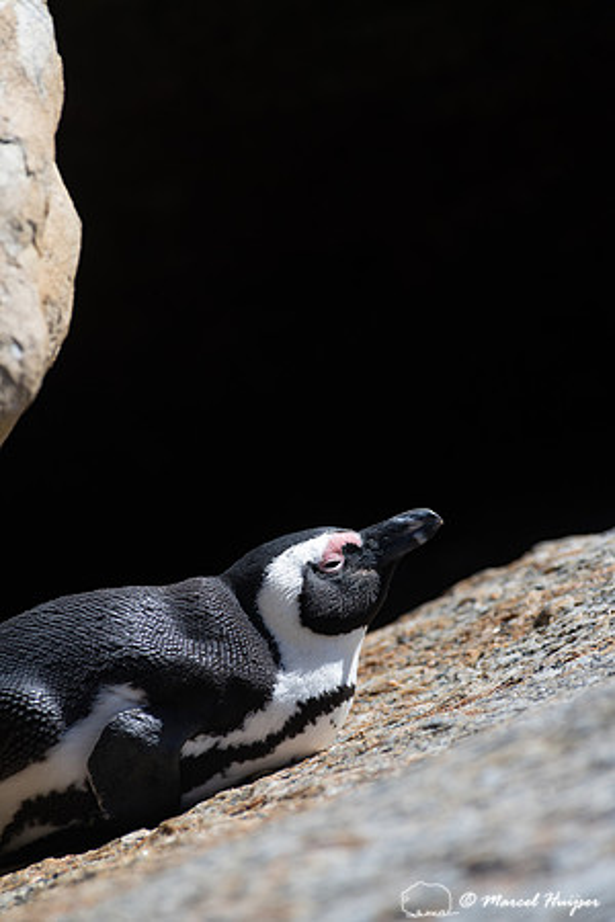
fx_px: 15374
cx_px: 308
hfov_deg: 2.3
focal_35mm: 600
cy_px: 461
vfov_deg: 3.4
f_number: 9
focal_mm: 600
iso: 400
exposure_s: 1/1250
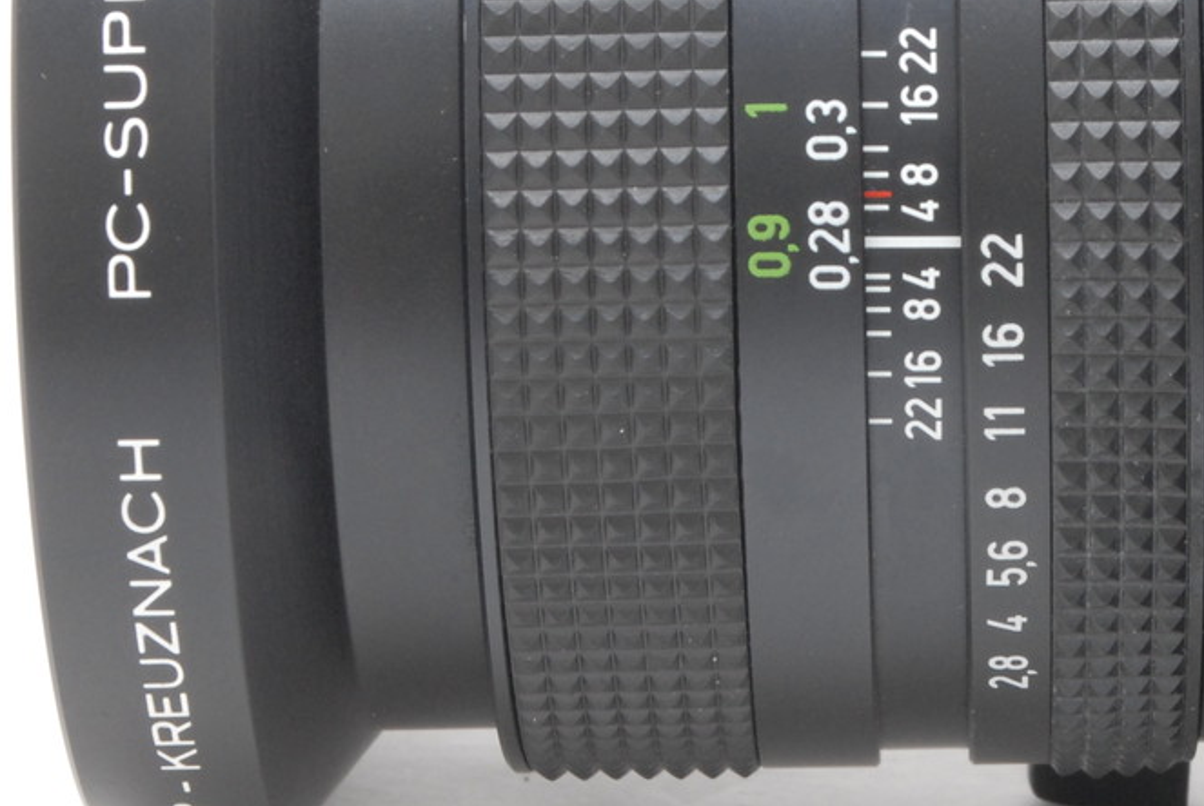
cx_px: 923
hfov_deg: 10.3
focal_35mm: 199
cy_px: 357
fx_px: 6671
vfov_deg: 6.9
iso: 500
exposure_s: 1/100
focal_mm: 55
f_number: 18
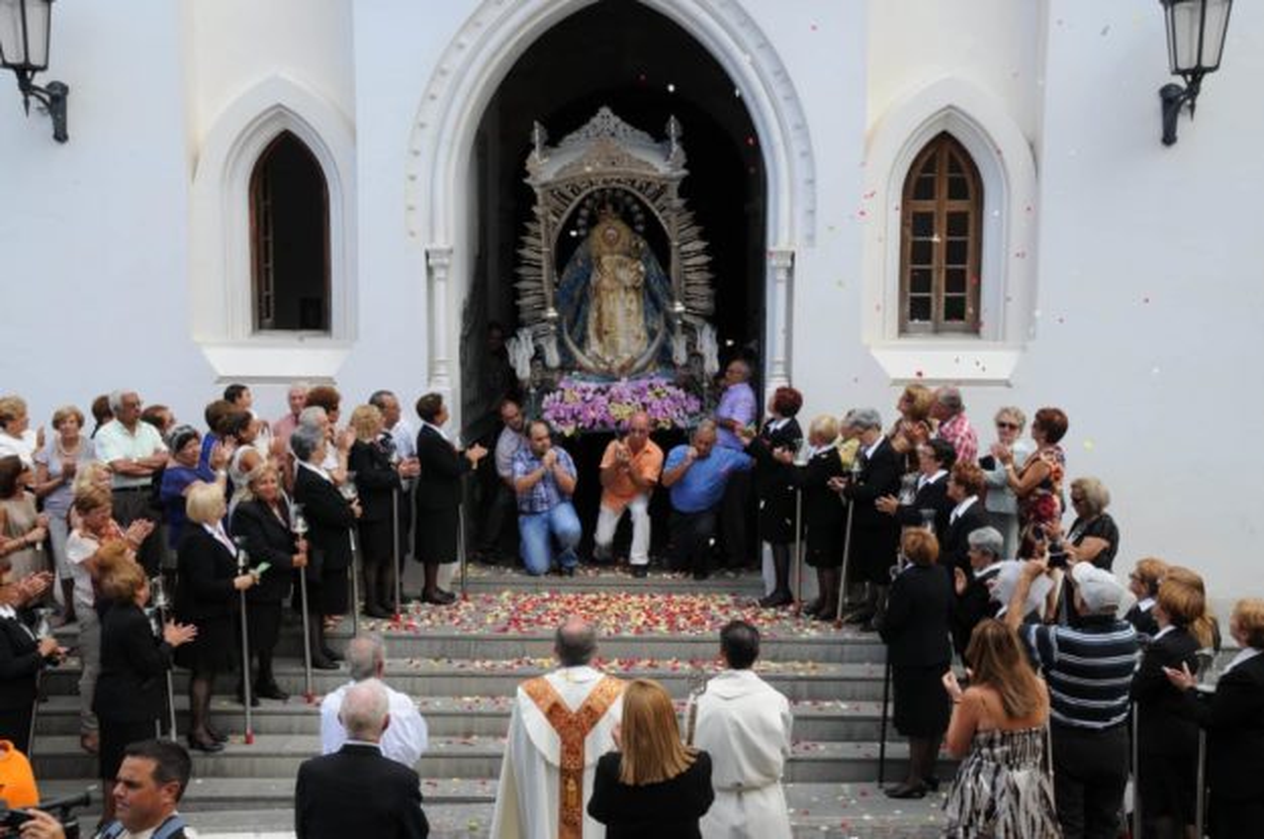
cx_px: 632
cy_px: 420
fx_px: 1631
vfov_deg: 28.9
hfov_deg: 42.4
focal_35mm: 46
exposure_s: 1/160
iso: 200
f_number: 8
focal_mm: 31
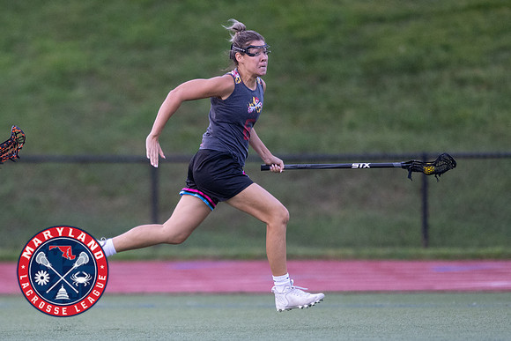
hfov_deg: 2.4
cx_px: 166
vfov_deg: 1.6
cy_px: 214
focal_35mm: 847
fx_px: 12027
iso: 2200
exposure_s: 1/1250
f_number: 2.8
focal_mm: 400
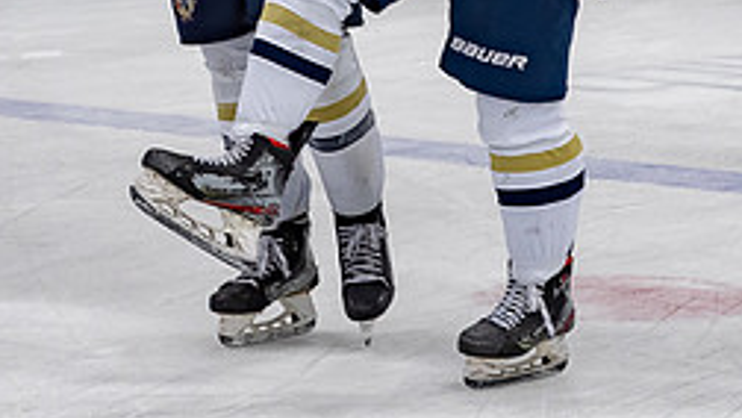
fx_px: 4567
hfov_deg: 9.3
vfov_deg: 5.2
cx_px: 404
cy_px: -215
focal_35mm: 232
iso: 400
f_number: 4
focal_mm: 52
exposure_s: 1/250
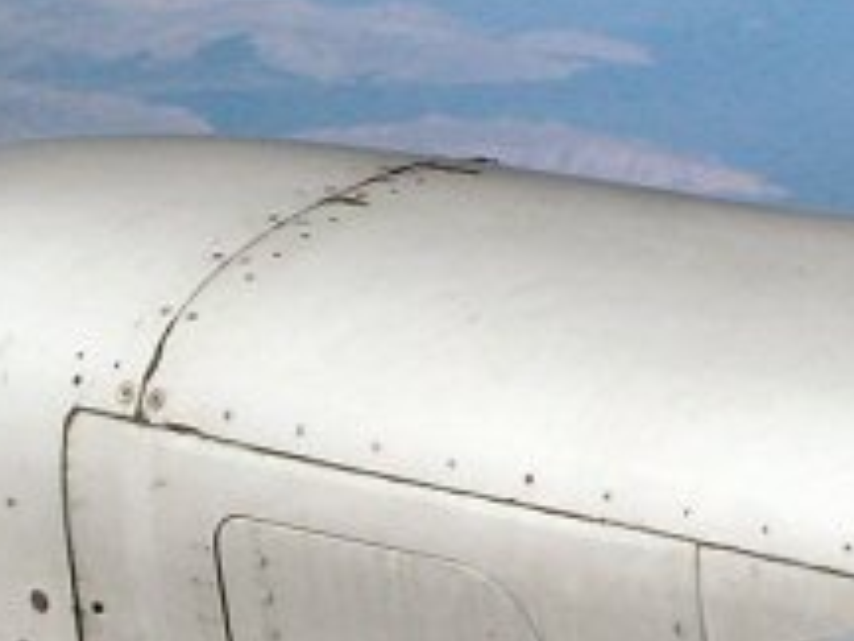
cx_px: 1115
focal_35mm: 291
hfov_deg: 6.7
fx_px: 7179
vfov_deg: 5.1
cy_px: -115
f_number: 4.6
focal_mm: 14.9
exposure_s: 1/536
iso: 100
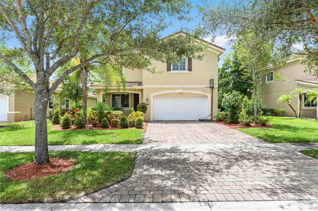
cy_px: 106
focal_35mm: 19
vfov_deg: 64.5
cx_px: 159
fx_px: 168
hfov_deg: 87.0
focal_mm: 19
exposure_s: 1/200
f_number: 11
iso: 400
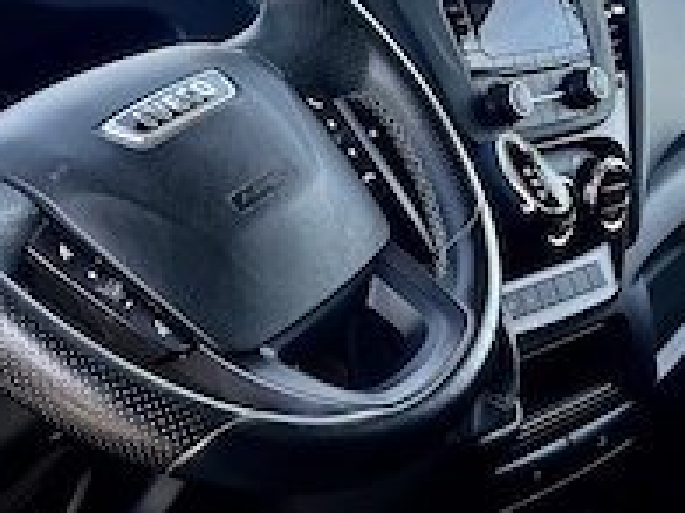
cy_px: 260
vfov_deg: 18.4
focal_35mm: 80
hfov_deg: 24.4
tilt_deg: -12.0
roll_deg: -4.3
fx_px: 1582
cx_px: 415
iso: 50
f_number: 1.5
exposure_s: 1/366
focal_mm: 5.7
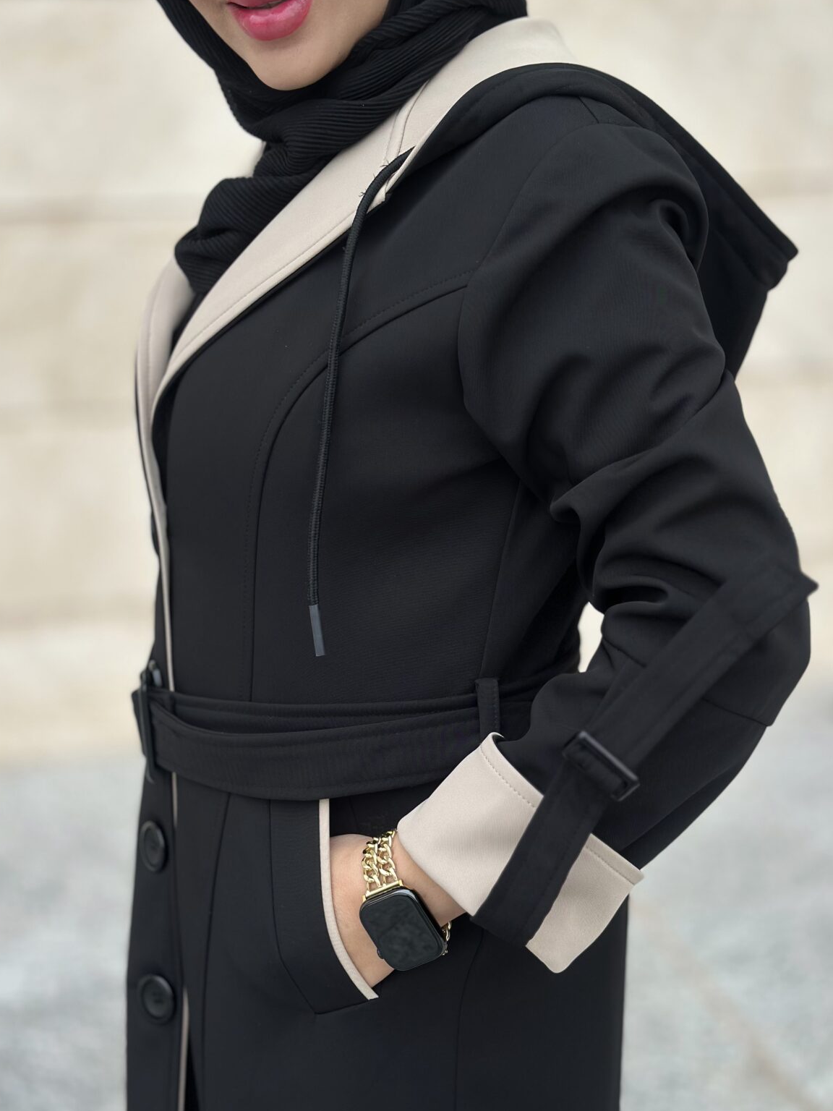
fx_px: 1604
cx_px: 411
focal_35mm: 50
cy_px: 548
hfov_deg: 29.1
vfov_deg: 38.2
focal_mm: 6.86
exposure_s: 1/320
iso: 80
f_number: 1.78
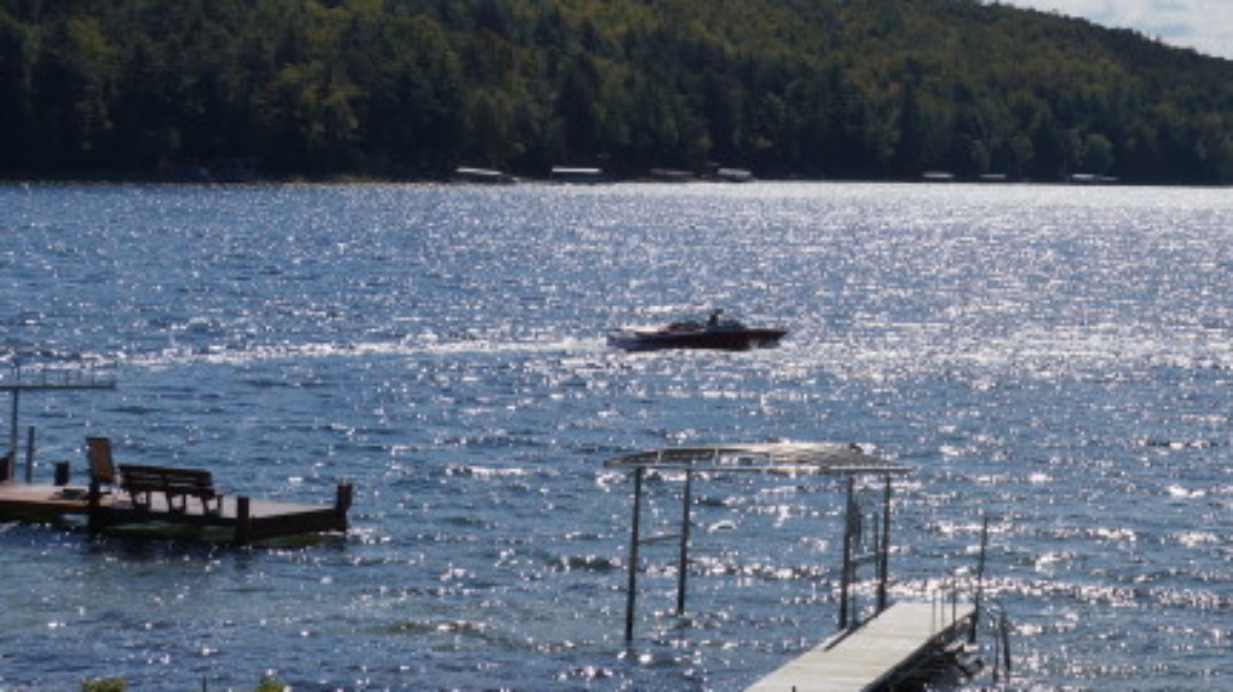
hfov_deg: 21.2
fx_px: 3203
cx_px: 1170
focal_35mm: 98
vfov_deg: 12.3
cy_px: 220
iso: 100
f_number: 8
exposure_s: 1/800
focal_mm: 28
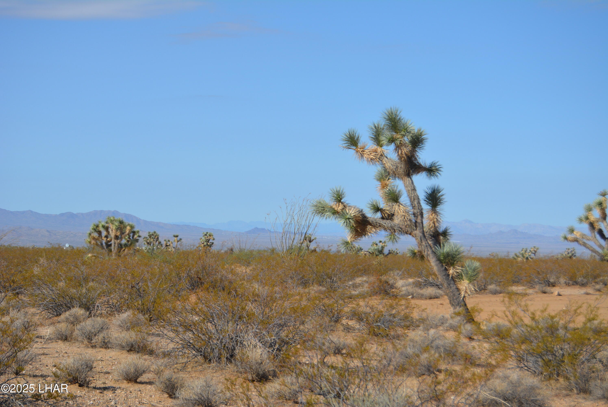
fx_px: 1394
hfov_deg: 24.6
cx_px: 304
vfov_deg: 16.6
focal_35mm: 82
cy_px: 204
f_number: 7.1
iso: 400
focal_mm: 55
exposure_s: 1/1600
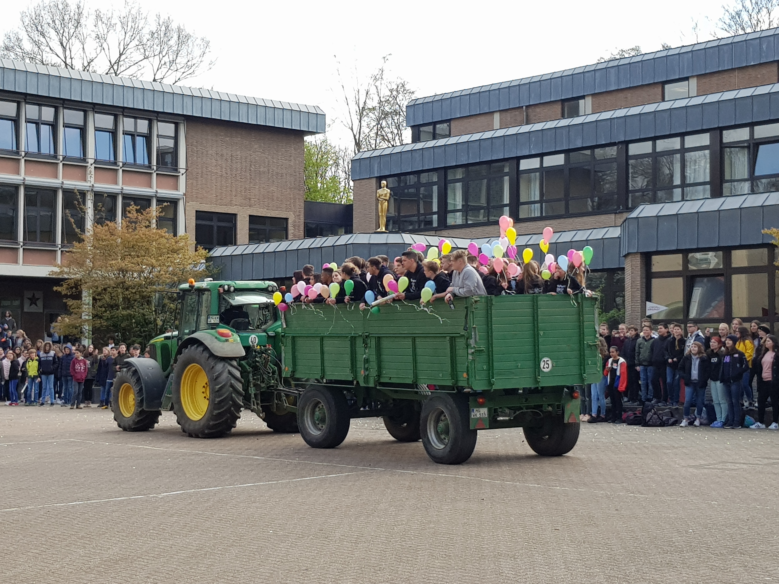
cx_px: 390
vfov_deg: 53.1
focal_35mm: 26
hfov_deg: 67.3
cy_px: 292
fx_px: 585
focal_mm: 4.2
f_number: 1.7
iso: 40
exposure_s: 1/610
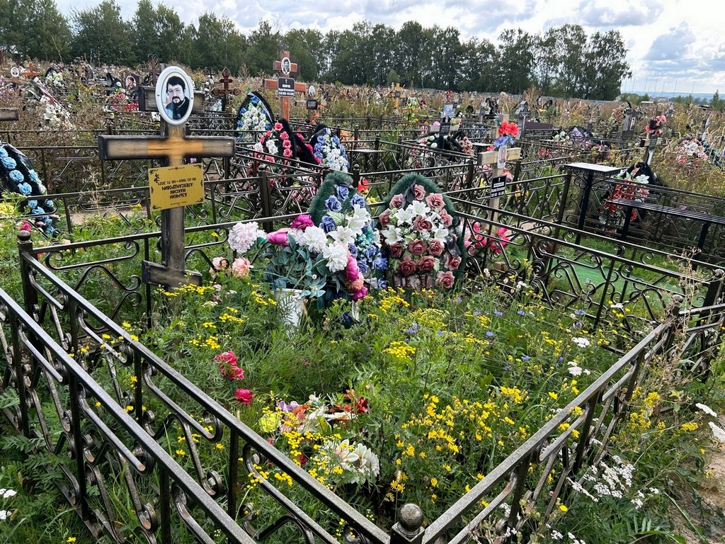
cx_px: 362
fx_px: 545
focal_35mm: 26
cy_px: 272
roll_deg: -1.1
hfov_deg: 67.3
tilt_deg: -15.9
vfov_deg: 53.1
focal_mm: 5.7
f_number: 1.5
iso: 50
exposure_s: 1/780
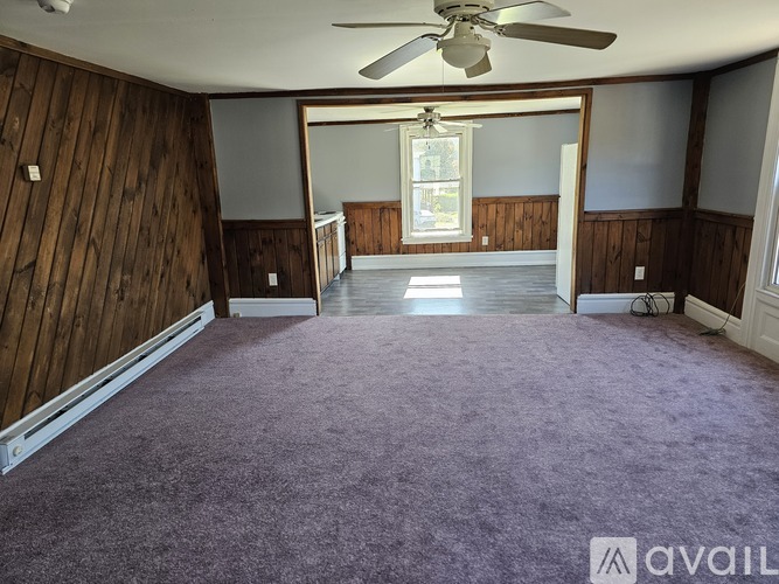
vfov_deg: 58.9
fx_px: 517
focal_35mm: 23
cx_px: 390
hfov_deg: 73.9
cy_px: 292
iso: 250
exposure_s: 1/170
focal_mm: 6.3
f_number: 1.7
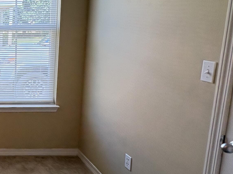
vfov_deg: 38.5
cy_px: 67
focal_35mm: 37
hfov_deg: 38.3
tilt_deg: -9.6
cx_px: -41
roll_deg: -0.8
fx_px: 249
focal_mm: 2.22
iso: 80
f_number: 2.2
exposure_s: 1/131
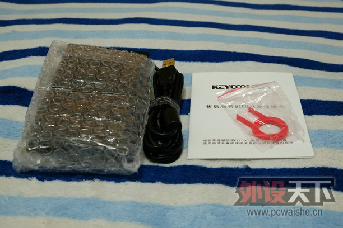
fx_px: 467
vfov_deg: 27.5
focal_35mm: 49
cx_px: 172
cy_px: 114
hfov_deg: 40.3
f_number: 8
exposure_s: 1.2
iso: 100
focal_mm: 32.9
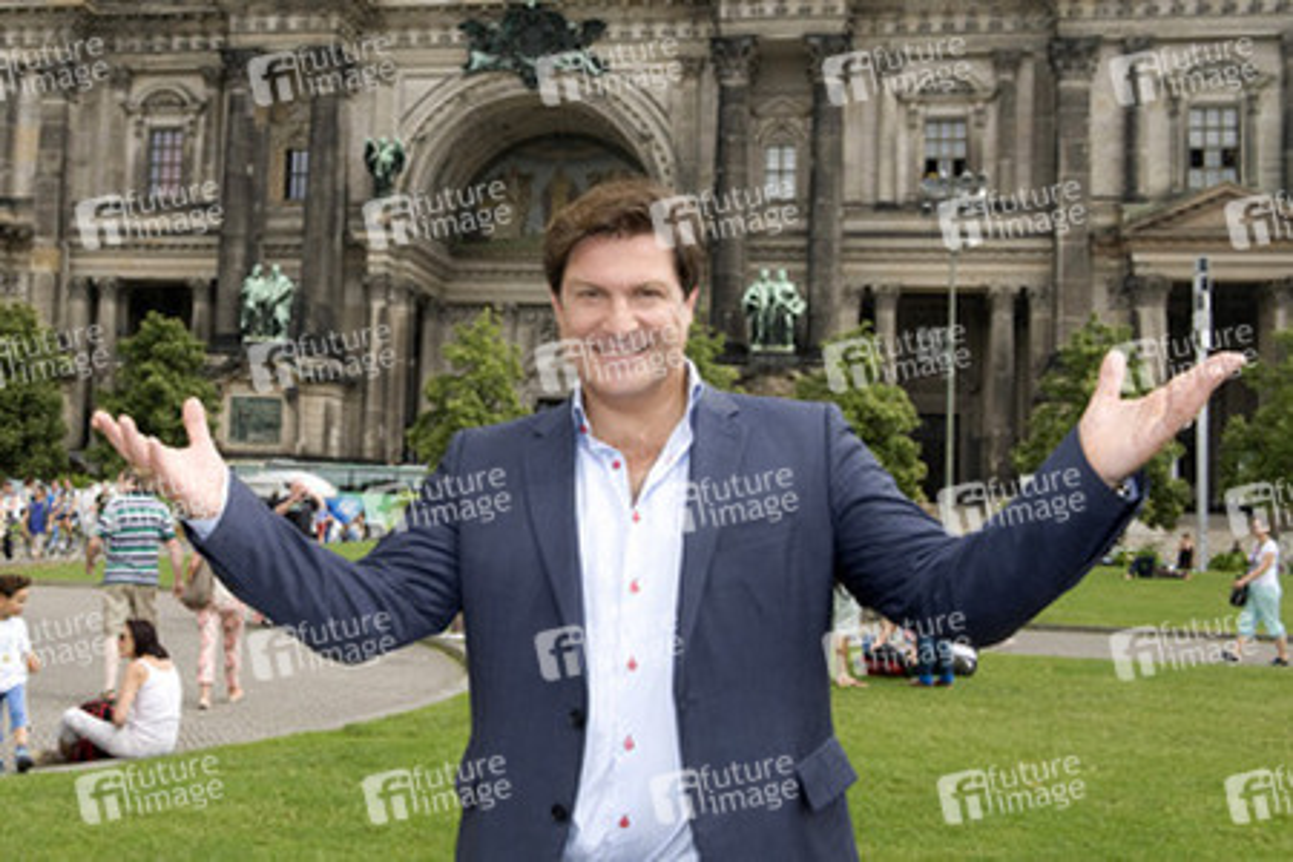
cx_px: 646
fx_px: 1293
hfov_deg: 53.1
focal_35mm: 36
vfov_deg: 36.9
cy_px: 431
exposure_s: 1/250
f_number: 11
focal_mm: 36
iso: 500
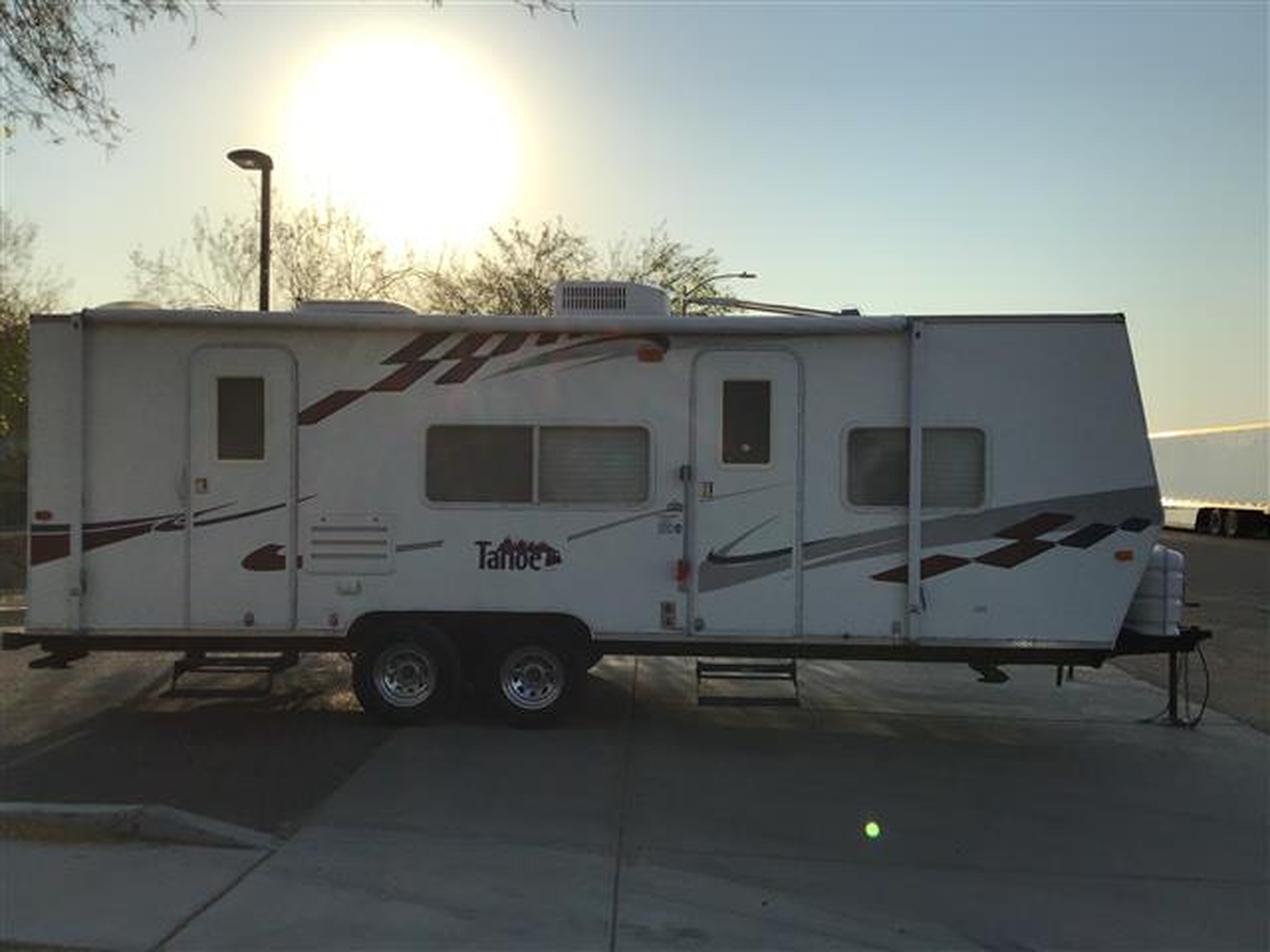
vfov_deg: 45.4
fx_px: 1137
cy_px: 476
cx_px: 635
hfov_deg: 58.4
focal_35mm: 31
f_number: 2.4
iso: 25
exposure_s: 1/2915
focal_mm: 3.3
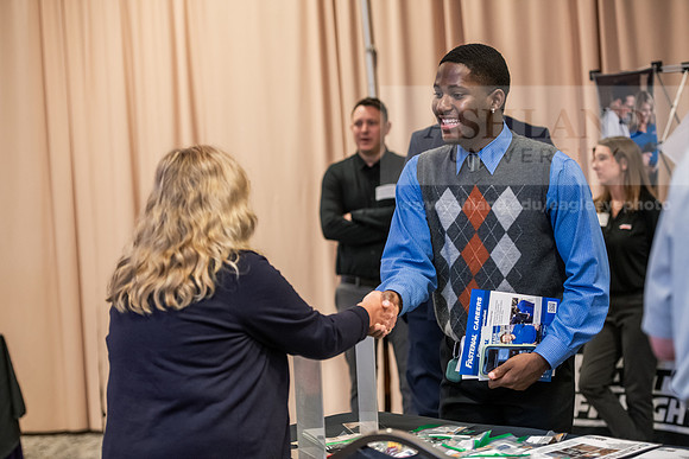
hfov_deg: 23.6
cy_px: 230
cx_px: 344
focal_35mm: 86
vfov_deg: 15.9
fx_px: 1646
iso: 2500
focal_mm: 86
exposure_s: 1/200
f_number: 3.2
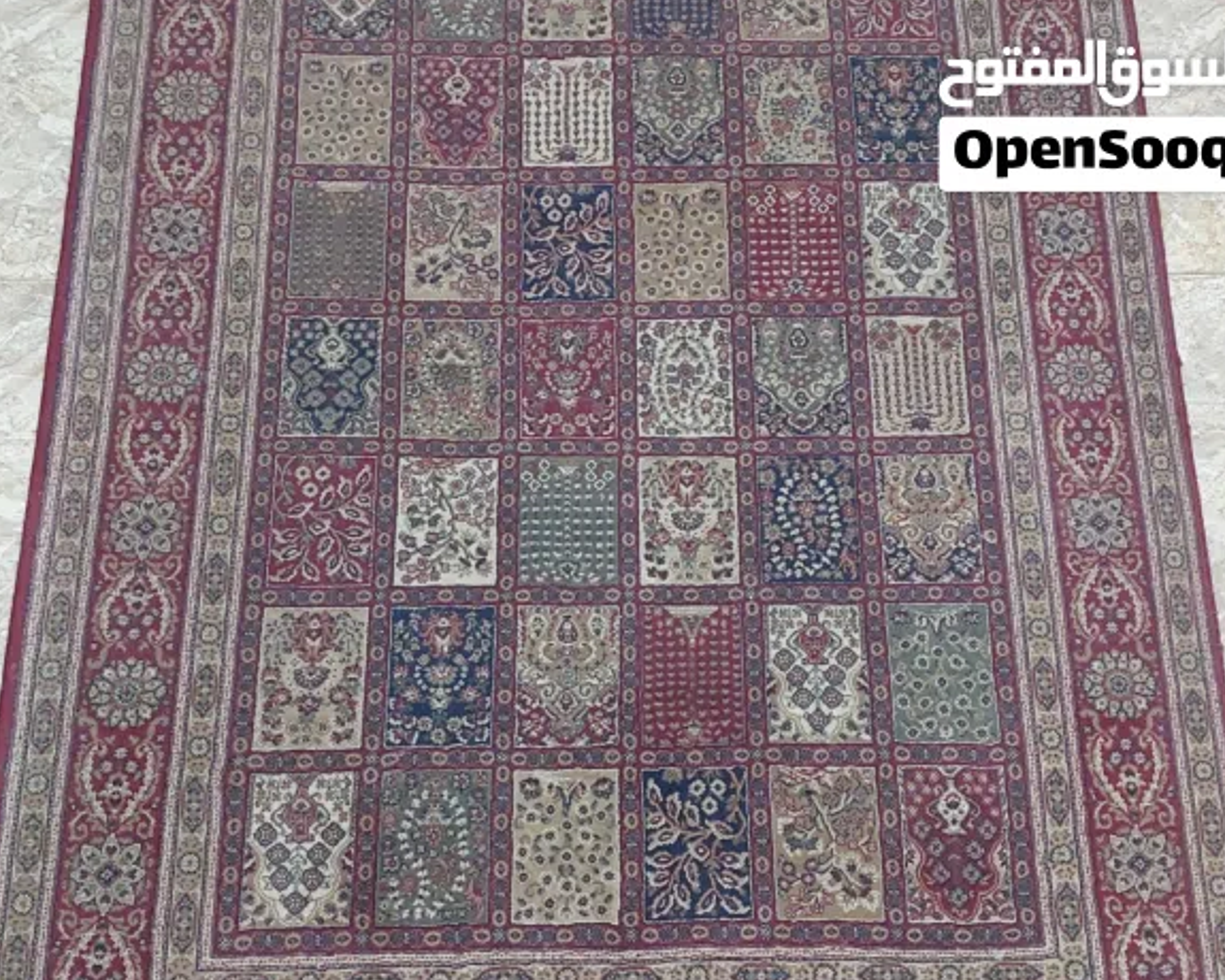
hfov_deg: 68.1
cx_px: 618
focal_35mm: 25
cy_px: 499
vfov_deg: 56.8
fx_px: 906
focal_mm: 5.06
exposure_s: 1/33.3
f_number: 1.8
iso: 500
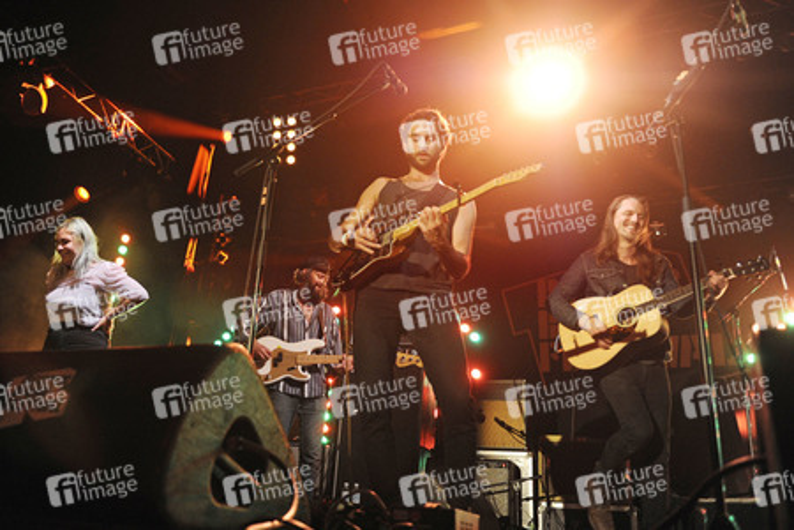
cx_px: 397
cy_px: 265
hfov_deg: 63.7
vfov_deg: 45.0
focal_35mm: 29
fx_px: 640
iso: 2500
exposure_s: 1/320
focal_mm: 29
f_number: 2.8
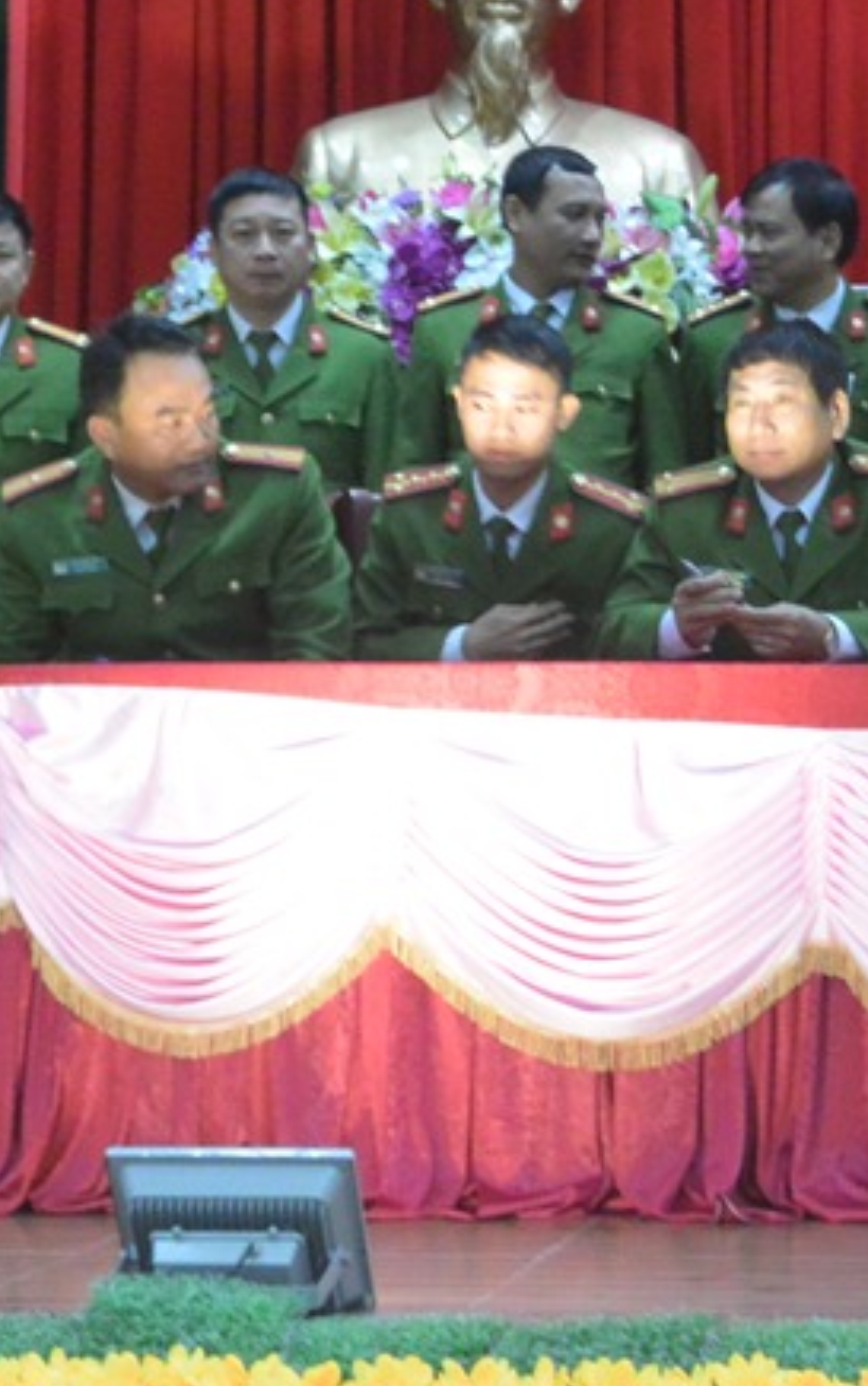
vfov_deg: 15.5
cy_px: 335
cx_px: 1100
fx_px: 5065
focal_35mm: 134
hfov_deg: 9.6
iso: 1100
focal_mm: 21.1
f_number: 5
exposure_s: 1/30
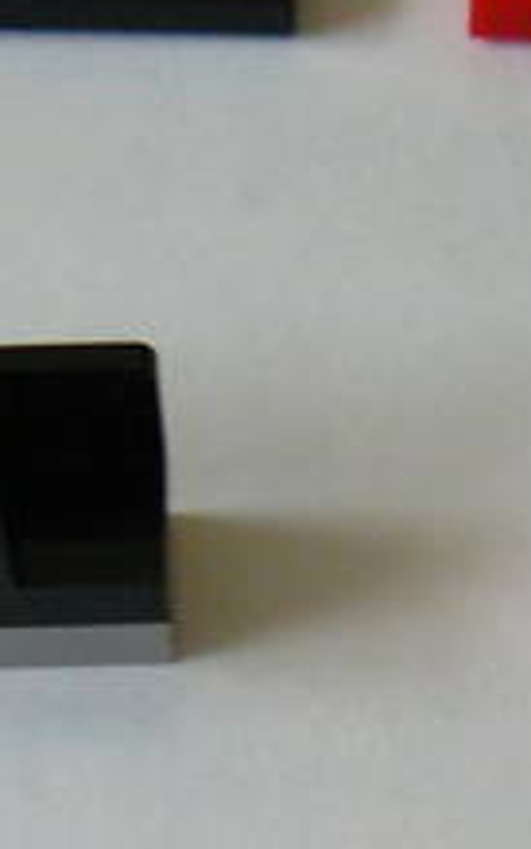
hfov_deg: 8.4
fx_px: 3633
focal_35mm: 157
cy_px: 1041
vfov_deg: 13.0
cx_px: 349
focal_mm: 6
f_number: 2.8
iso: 200
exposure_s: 1/13
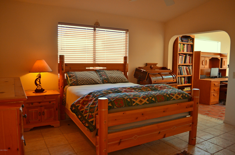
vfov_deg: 47.7
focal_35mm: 27
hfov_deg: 67.5
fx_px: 176
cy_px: 78
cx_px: 118
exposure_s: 1/60
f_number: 4
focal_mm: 18
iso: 800
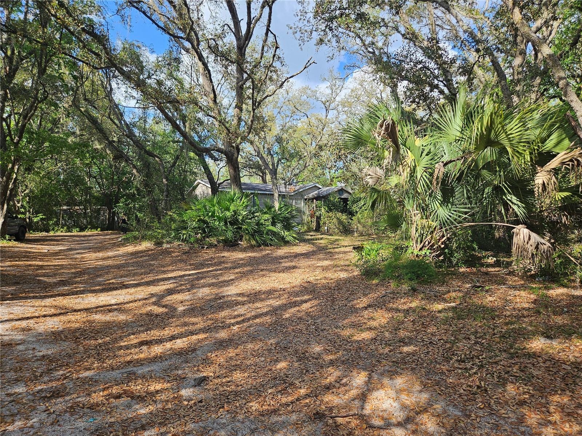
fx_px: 387
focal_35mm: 23
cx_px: 291
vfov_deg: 58.9
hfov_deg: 73.9
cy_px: 218
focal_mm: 5.4
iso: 25
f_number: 1.8
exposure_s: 1/554
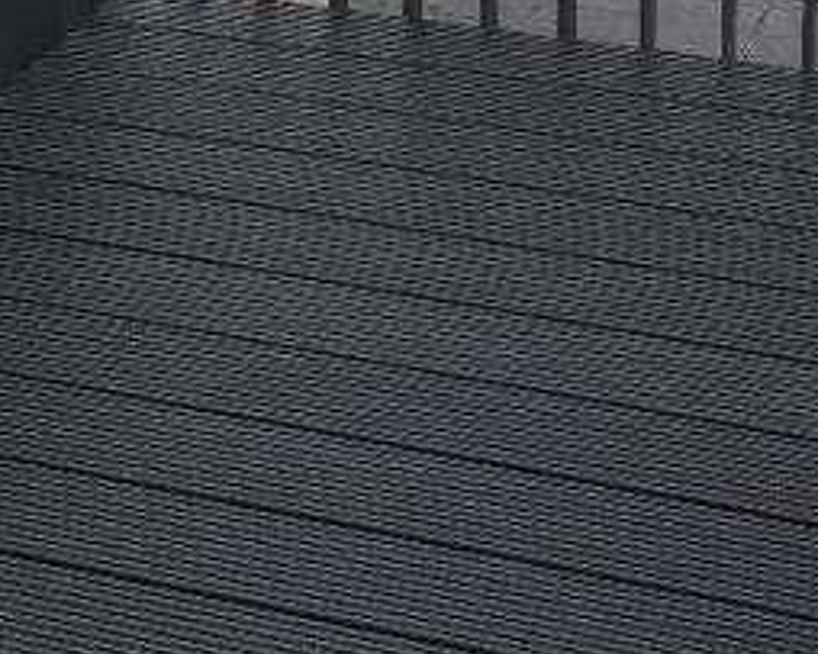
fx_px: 2759
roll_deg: -0.4
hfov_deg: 16.9
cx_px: 351
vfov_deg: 13.0
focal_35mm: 114
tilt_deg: -19.8
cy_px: -245
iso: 25
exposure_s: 1/334
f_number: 2.2
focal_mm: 4.15
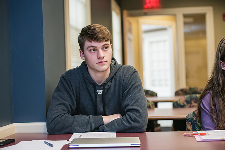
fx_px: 438
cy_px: 75
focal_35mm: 70
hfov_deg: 28.8
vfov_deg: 19.5
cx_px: 112
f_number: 3.2
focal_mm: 70
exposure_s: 1/200
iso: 1600
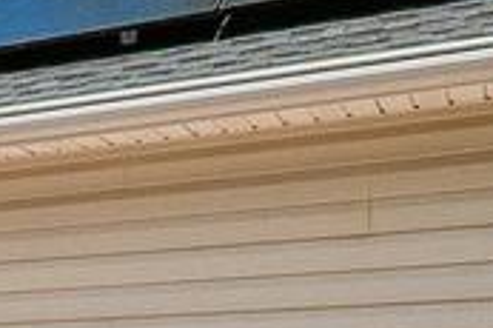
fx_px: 1218
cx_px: -425
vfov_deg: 14.4
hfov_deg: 17.8
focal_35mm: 89
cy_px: 475
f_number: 8
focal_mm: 10
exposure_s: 1/6400
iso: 400
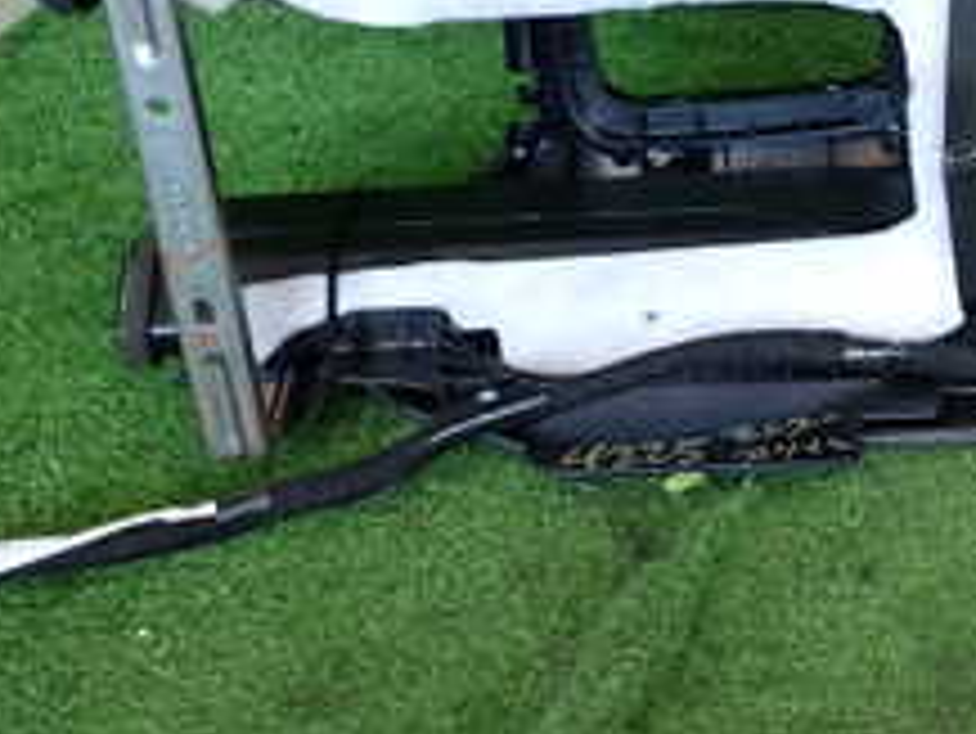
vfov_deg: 21.1
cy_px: 171
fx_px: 1947
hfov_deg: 25.6
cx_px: 1133
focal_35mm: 69
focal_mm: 4.5
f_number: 2
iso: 200
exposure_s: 1/80
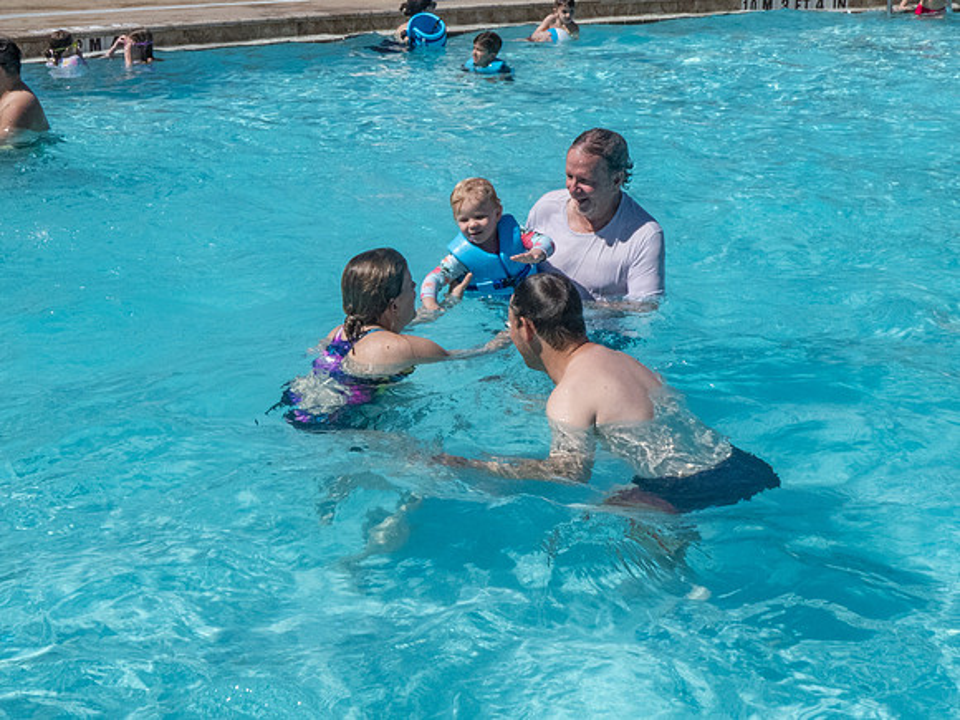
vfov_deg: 23.8
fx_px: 1707
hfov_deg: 31.3
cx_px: 373
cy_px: 291
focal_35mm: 62
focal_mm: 7.8
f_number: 8
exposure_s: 1/500
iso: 80
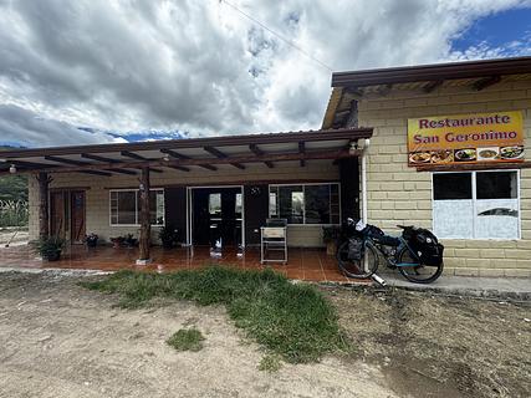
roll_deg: +1.0
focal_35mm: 14
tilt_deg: +2.1
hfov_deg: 102.1
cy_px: 199
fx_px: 215
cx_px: 266
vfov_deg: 85.6
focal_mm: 2.22
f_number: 2.2
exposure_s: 1/377
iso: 40
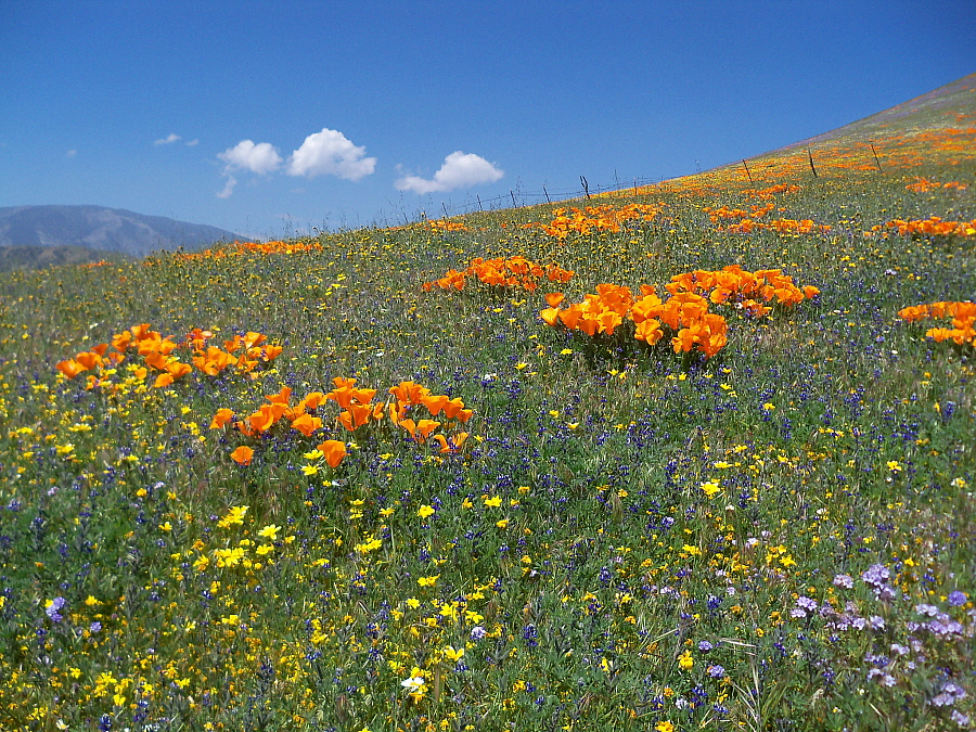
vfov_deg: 40.7
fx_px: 987
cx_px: 488
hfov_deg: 52.6
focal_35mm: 35
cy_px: 366
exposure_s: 1/800
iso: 64
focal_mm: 6.2
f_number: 3.5
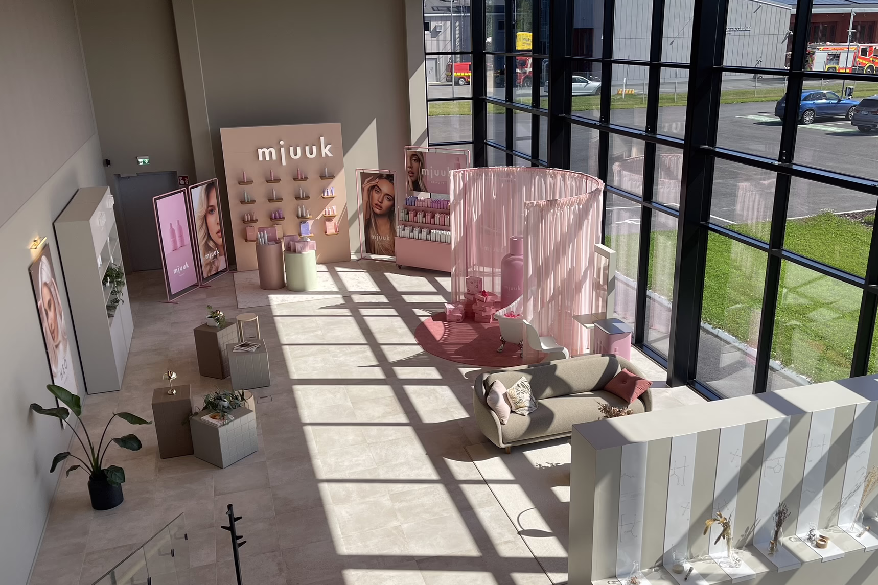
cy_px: 307
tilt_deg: -21.1
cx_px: 474
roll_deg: +1.5
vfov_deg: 42.3
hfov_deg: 60.2
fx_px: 756
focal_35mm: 31
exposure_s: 1/664
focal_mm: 5.1
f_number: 1.6
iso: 32
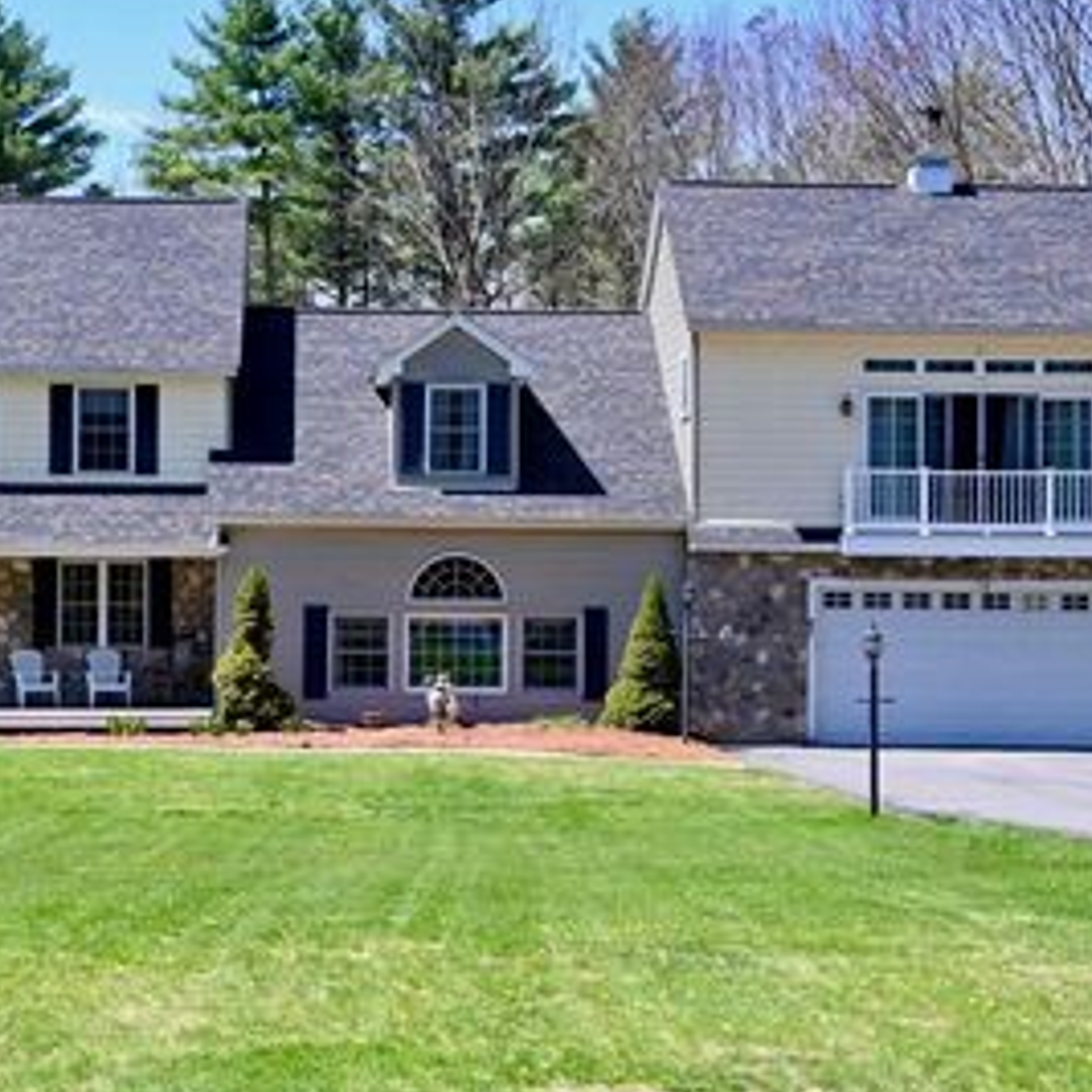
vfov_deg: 24.6
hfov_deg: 24.6
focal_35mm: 70
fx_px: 2498
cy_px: 491
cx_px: 389
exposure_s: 1/250
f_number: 5.6
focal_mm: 44
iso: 100
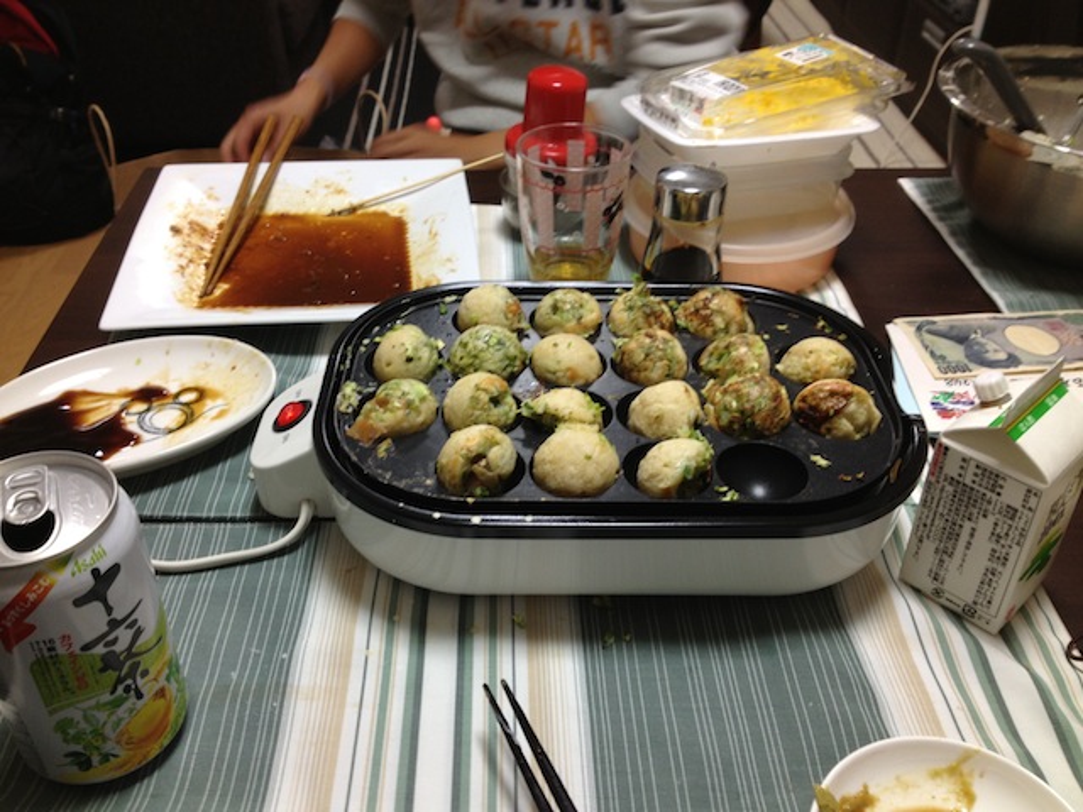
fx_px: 1095
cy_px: 406
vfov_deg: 40.7
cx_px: 542
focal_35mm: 35
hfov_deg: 52.6
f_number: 2.4
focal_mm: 4.28
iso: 50
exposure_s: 1/20
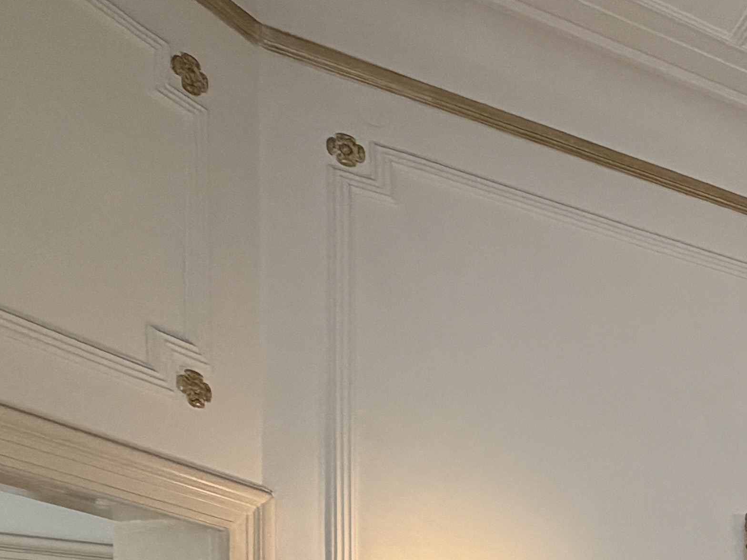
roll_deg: +0.7
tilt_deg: -1.4
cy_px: 811
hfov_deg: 26.8
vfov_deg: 23.5
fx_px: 1101
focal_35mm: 51
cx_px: 1117
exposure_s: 1/100
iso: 200
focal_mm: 2.22
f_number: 2.2
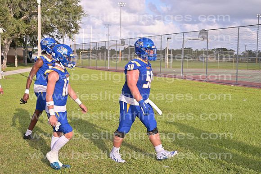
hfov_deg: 41.1
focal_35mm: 48
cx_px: 130
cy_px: 87
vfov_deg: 28.0
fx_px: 348
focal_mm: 48
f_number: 8
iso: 125
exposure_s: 1/250
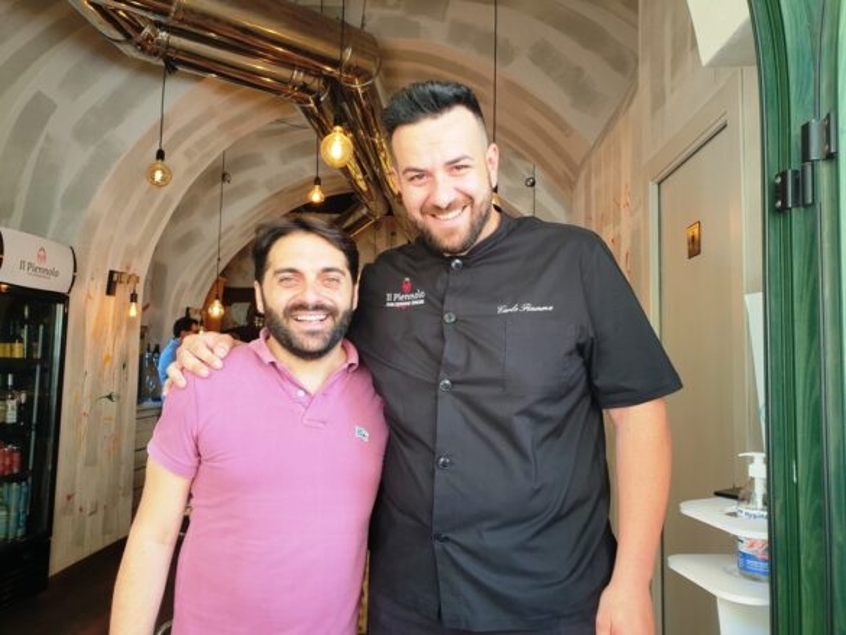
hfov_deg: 67.3
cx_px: 423
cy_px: 318
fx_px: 636
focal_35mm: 26
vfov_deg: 53.1
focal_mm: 4.3
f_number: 2.4
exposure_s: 1/50
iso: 50
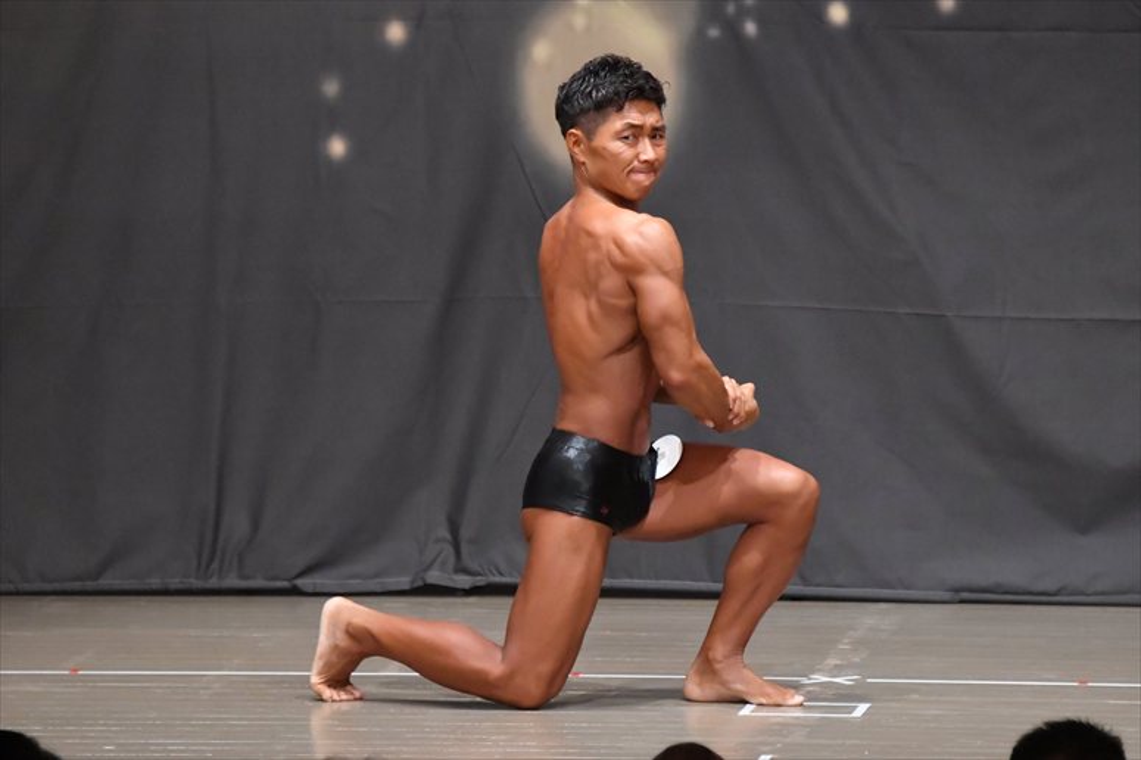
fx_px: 9504
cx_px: 570
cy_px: 380
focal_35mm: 300
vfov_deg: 4.6
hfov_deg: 6.9
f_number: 5.6
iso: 8000
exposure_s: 1/400
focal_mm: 200
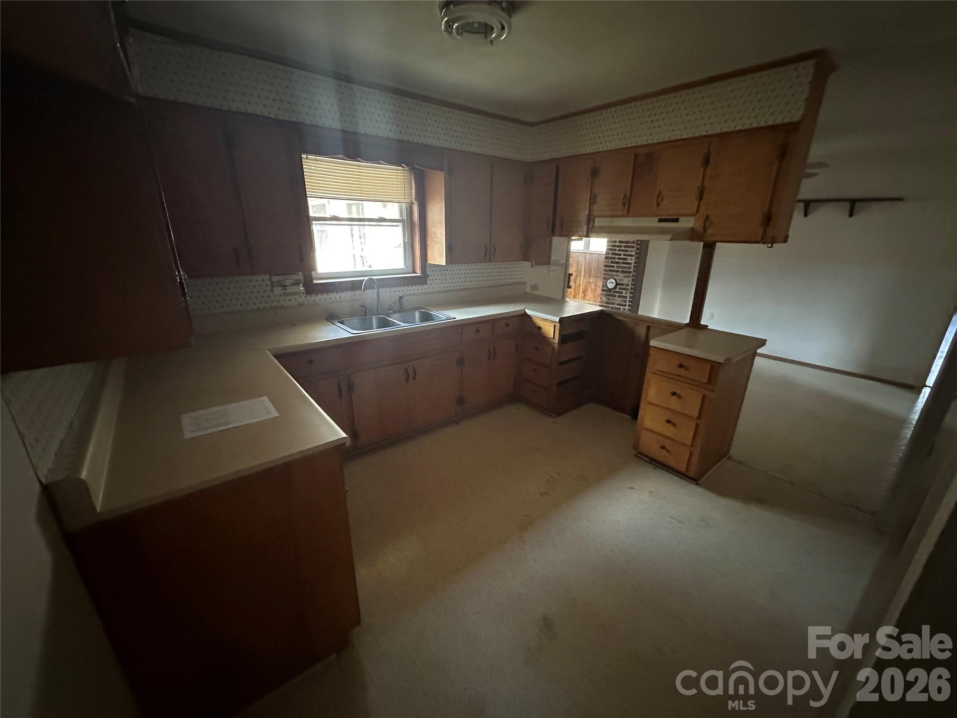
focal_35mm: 14
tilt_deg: -17.3
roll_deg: -1.2
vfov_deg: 85.7
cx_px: 478
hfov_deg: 102.1
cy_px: 359
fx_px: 387
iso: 1250
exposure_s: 1/37
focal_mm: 2.22
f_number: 2.2
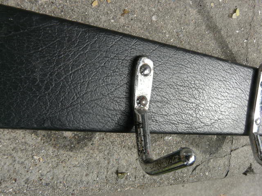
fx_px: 212
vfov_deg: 49.7
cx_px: 131
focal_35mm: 28
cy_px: 98
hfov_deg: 63.4
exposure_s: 1/200
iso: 100
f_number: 5
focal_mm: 4.6
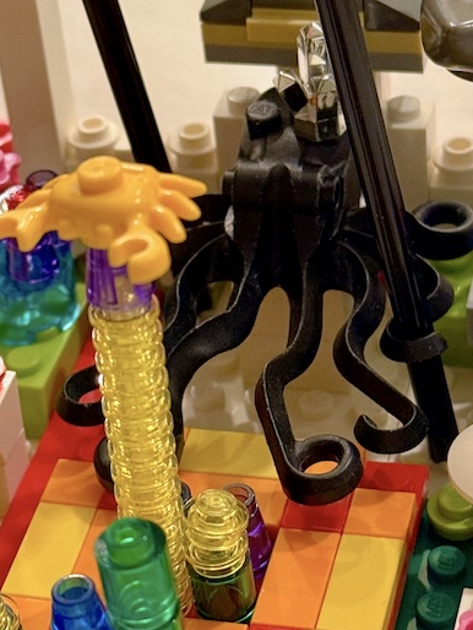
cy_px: 299
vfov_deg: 17.6
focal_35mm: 112
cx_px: 250
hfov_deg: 13.2
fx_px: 2039
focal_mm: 6.76
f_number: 1.78
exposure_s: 1/40
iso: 320
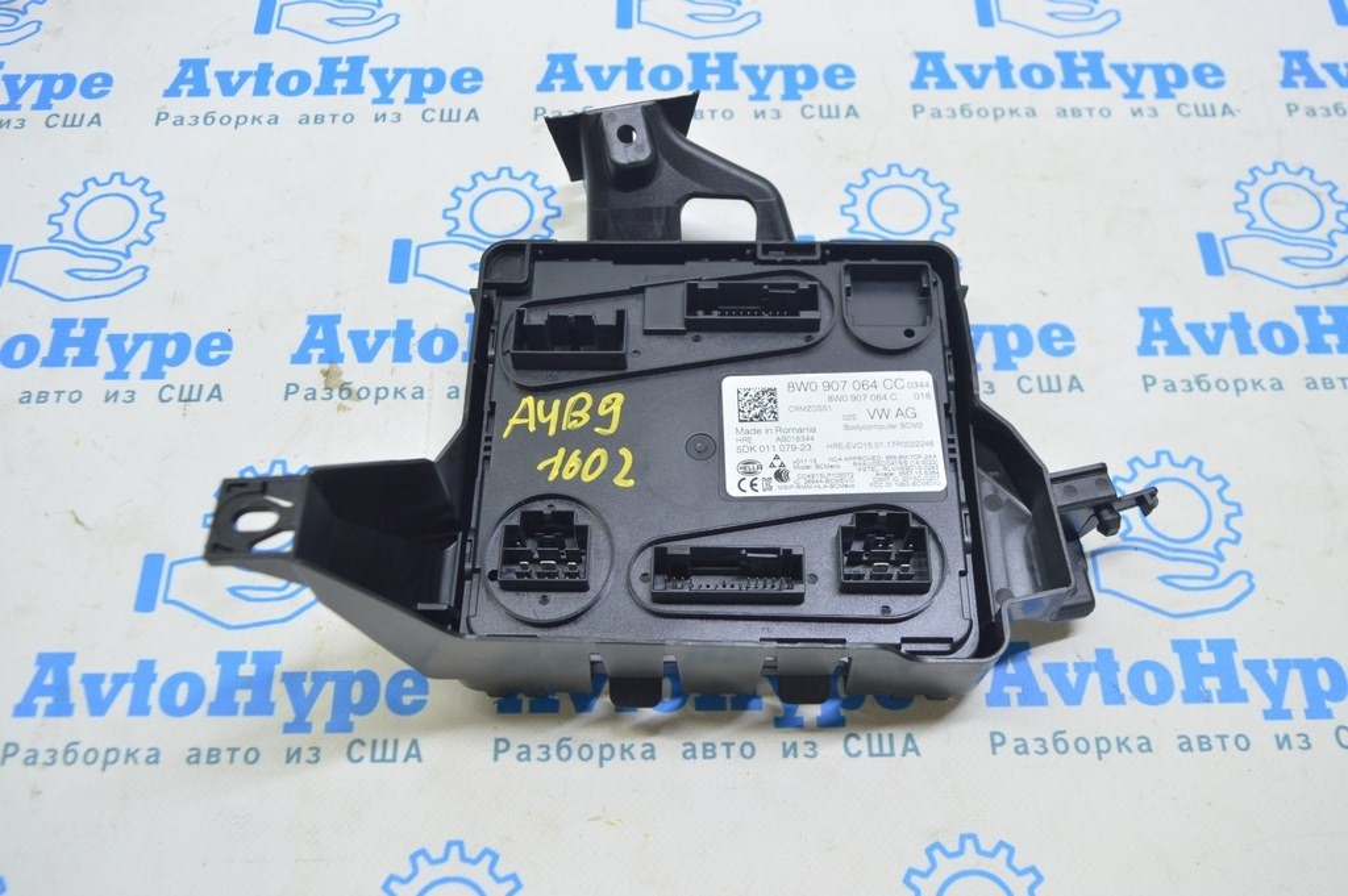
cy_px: 448
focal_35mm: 33
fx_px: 1235
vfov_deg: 39.9
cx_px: 674
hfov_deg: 57.3
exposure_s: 1/20
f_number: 5.6
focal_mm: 22
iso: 400
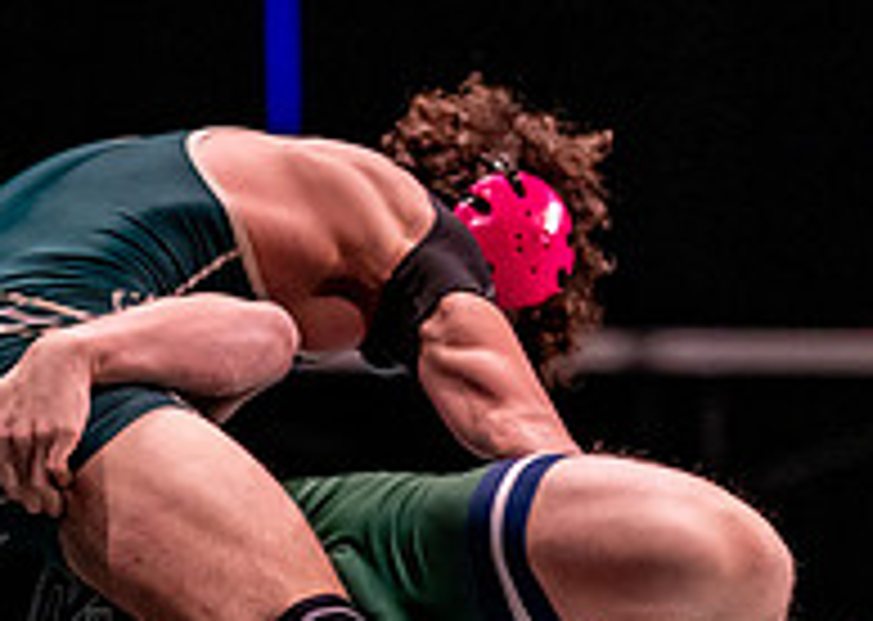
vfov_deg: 3.4
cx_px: 220
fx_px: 10498
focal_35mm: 424
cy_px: 562
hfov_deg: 4.8
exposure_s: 1/800
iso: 2000
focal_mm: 135
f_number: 1.8
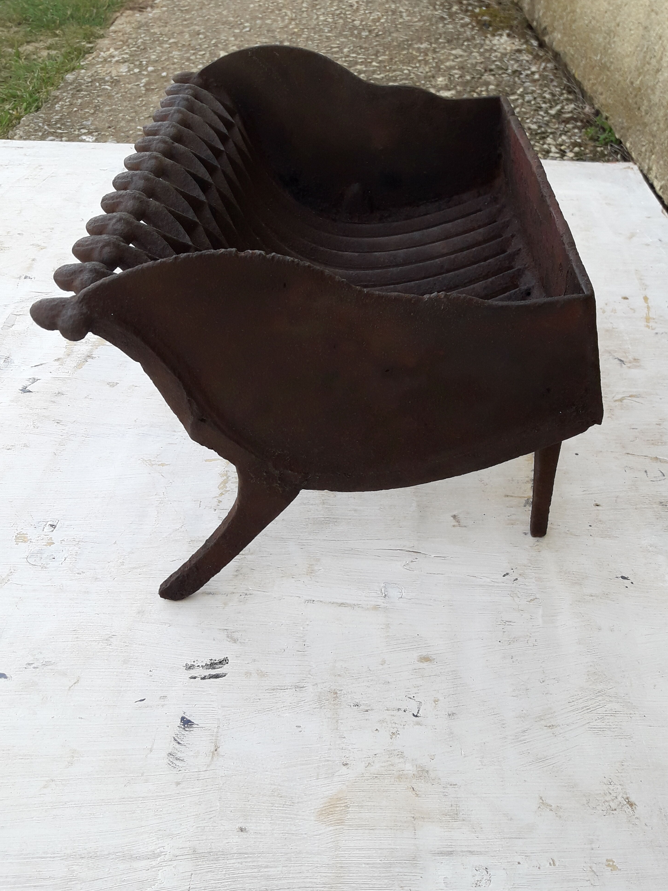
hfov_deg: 46.8
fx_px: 772
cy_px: 423
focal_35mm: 30
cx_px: 320
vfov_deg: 59.9
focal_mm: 3.7
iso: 40
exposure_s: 1/294
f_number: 1.9
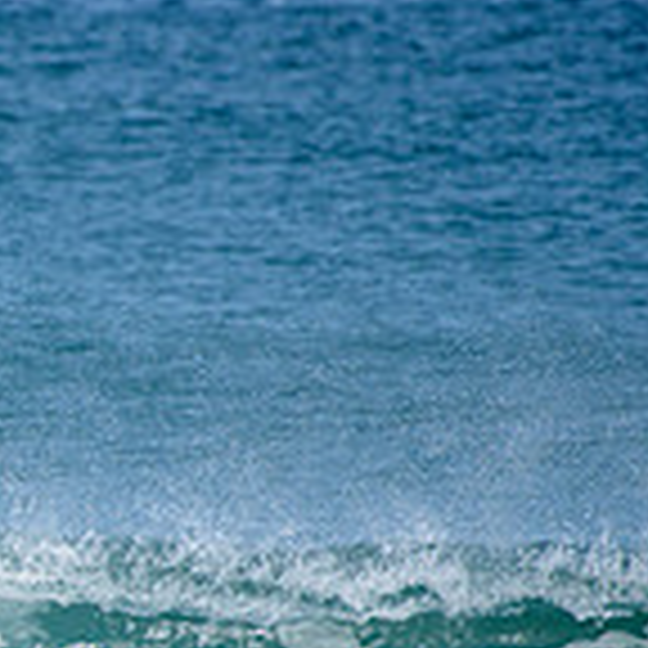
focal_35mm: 1709
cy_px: 542
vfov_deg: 1.0
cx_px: -626
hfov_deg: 1.0
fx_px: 36195
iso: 250
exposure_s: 1/2500
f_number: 6.3
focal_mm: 500
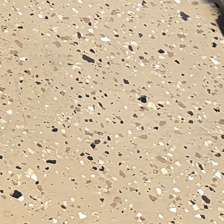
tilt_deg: -27.5
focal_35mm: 137
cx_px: -117
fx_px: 1003
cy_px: -239
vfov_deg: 11.4
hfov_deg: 12.1
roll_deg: -6.9
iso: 640
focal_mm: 6.76
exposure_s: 1/60
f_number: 1.78
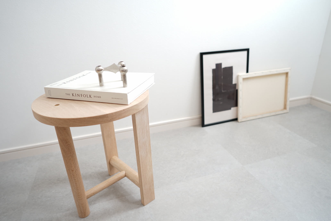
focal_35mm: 25
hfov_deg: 71.5
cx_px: 166
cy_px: 110
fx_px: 230
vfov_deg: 51.4
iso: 80
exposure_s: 1/13
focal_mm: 25
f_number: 2.5
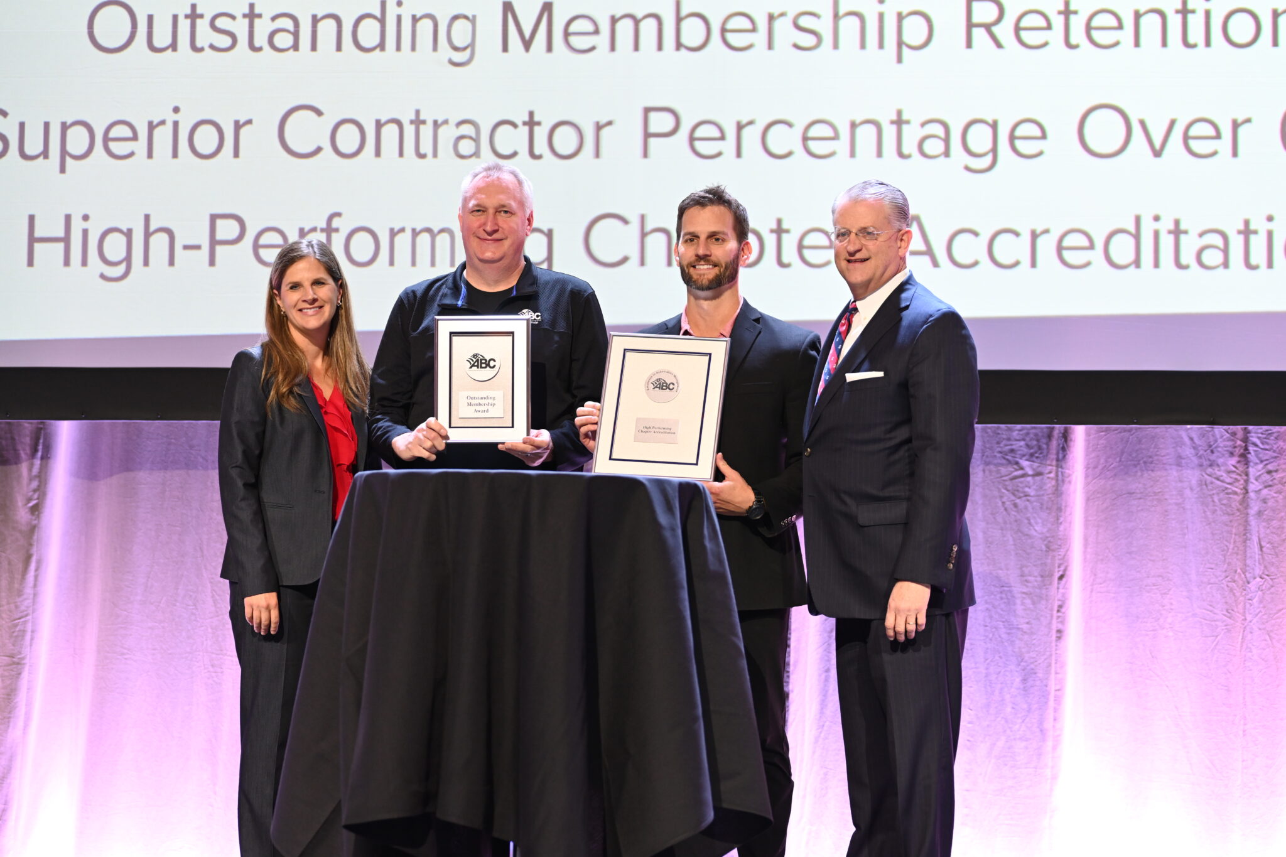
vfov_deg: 16.6
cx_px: 643
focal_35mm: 82
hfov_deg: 24.8
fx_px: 2929
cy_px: 428
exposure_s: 1/125
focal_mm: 82
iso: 1100
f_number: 2.8
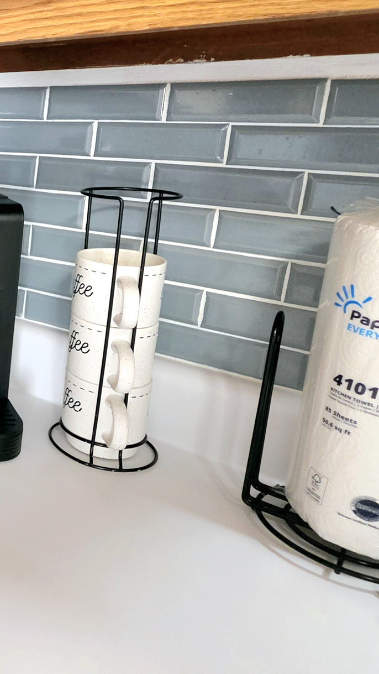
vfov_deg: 58.8
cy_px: 259
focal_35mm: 33
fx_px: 589
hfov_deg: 25.6
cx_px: -203
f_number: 1.9
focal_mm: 2.2
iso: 400
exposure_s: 1/60.2
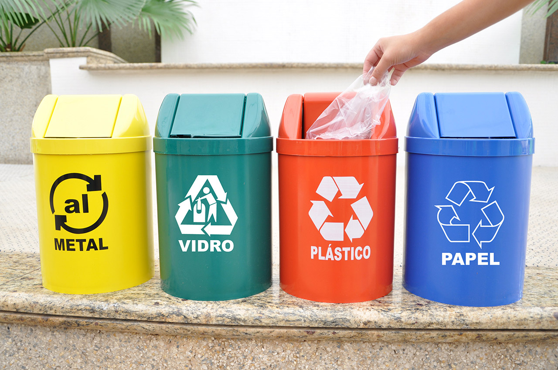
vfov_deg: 36.8
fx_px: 557
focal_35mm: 36
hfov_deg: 53.2
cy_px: 185
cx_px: 279
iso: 250
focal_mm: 24
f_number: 3.8
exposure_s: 1/10
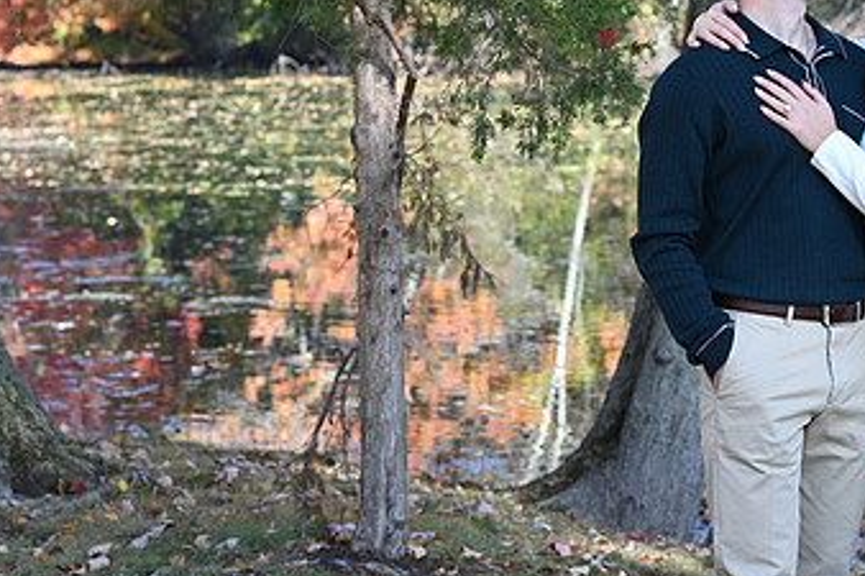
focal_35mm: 146
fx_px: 3506
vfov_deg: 9.4
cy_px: 116
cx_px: 727
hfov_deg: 14.0
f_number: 7.1
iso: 320
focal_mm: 85
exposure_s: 1/160
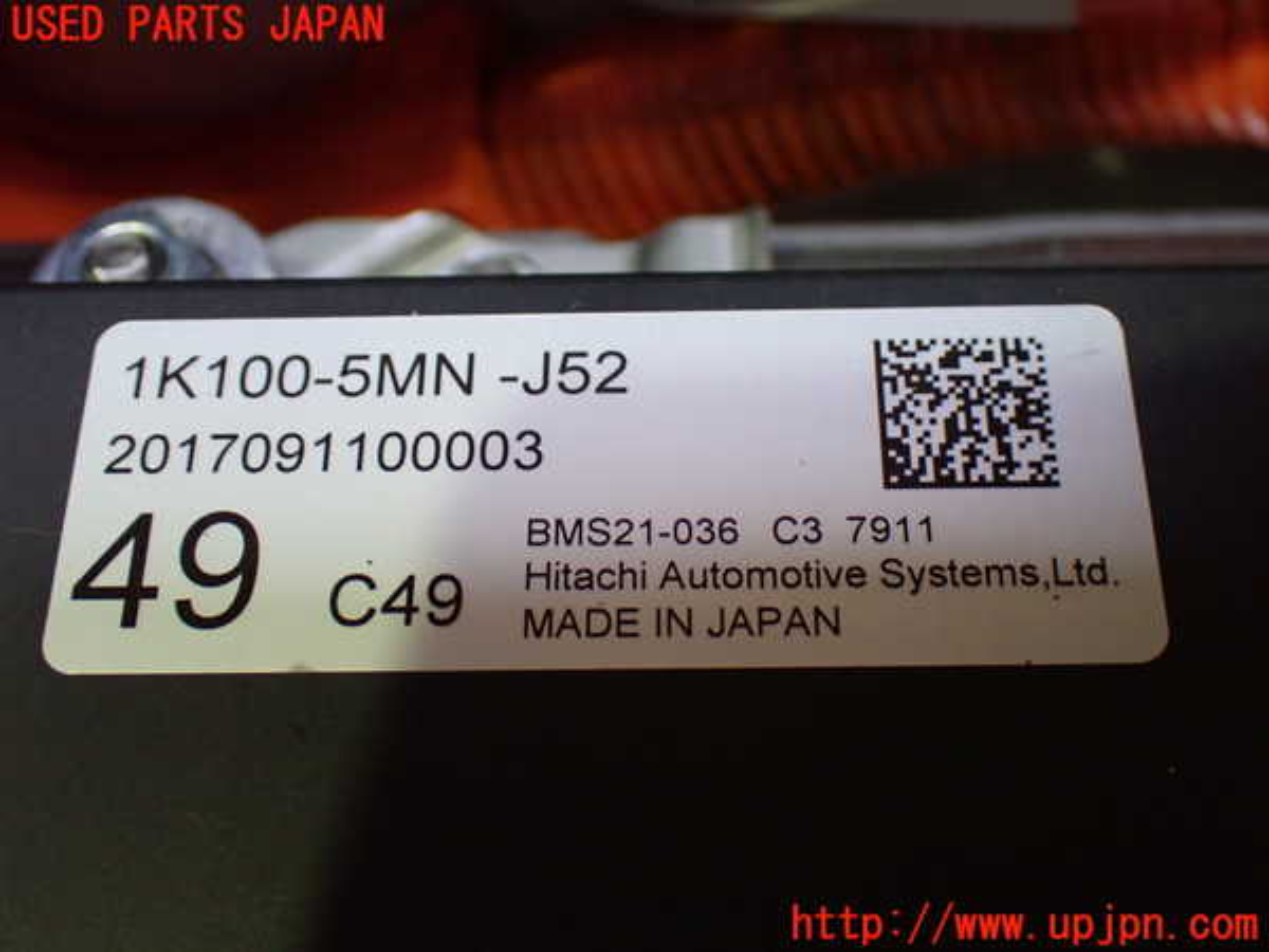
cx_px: 634
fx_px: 1613
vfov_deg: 32.9
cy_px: 476
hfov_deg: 42.9
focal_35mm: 44
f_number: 2.9
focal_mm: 7.84
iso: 1000
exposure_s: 1/40
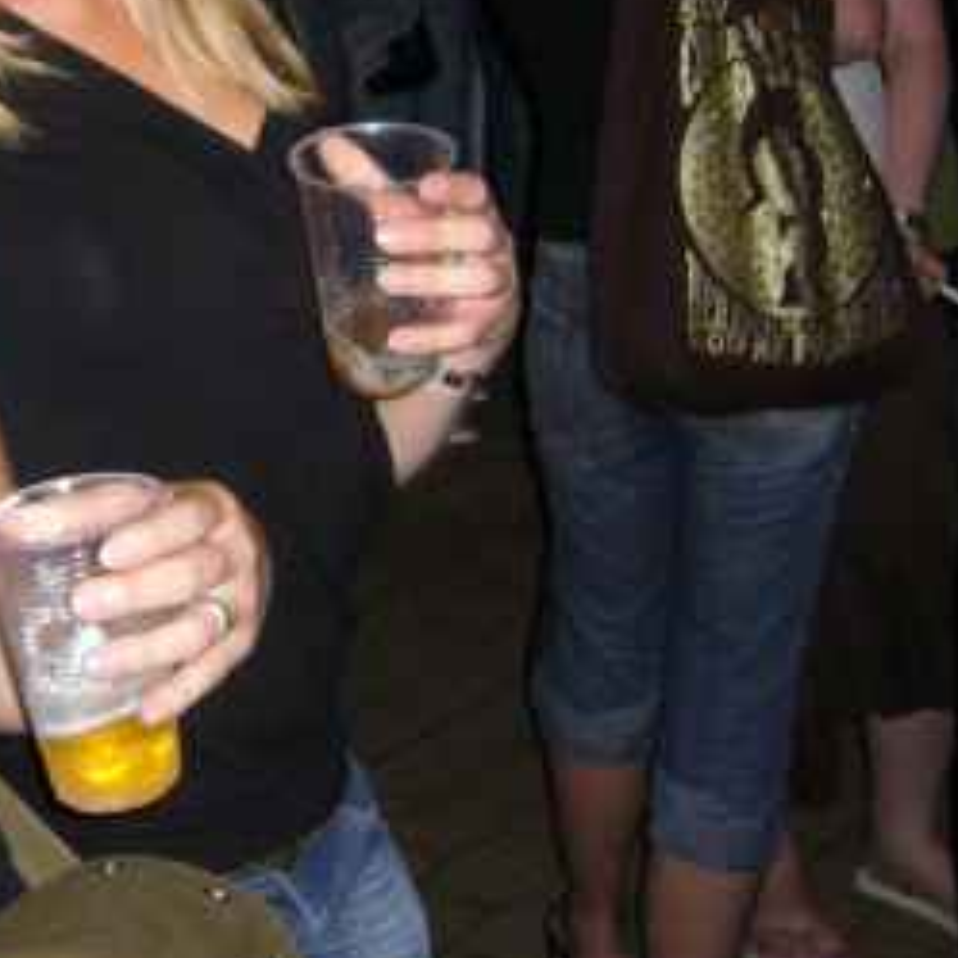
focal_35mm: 87
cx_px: -50
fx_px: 2724
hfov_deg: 19.3
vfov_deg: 19.4
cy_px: -6
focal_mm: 5.8
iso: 200
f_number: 2.8
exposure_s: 1/60
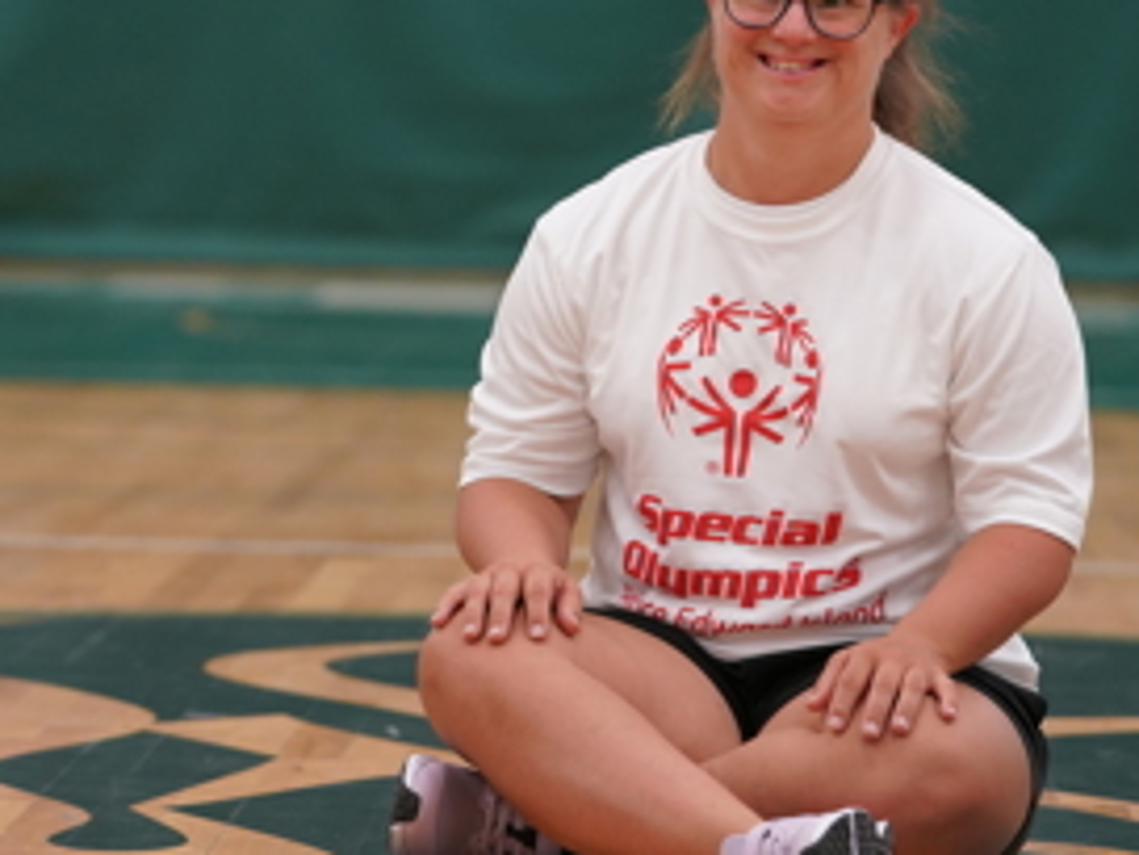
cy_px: 258
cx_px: 239
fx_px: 8061
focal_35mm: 245
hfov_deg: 8.1
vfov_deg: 6.1
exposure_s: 1/500
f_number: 4
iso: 3200
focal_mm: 124
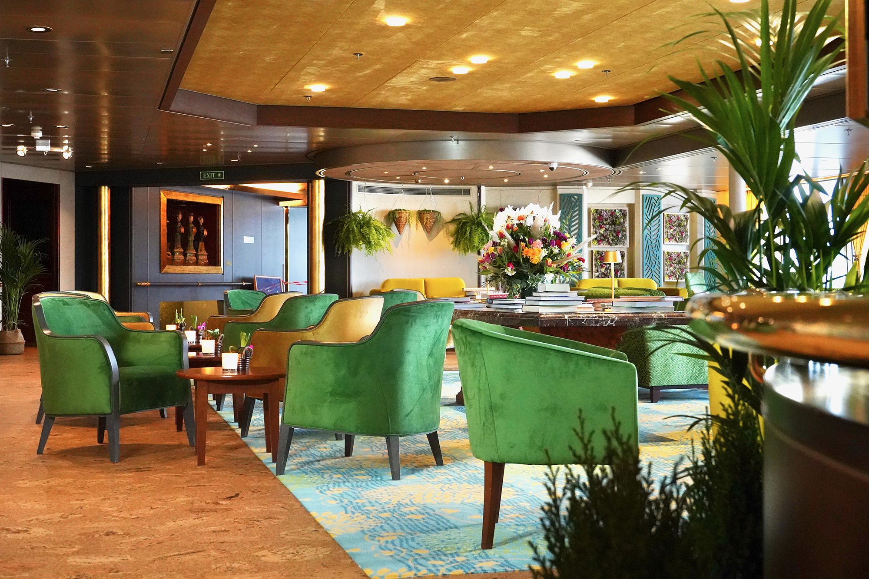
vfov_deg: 28.1
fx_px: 1158
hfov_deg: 41.1
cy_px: 290
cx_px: 434
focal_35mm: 48
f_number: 8
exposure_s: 1/125
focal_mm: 48
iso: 8000
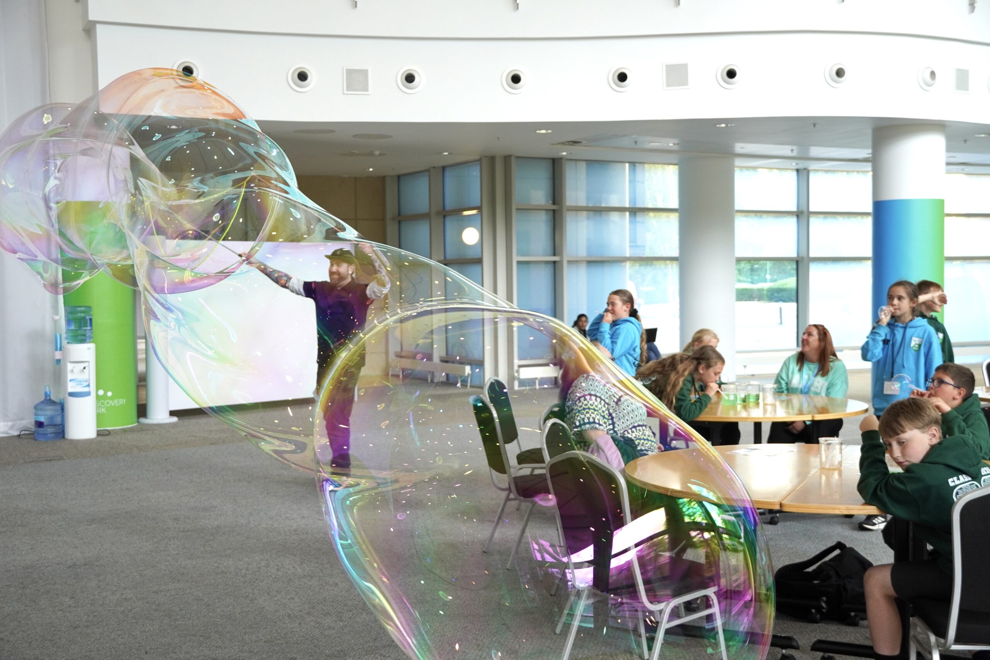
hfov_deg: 43.6
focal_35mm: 45
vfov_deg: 29.9
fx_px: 1237
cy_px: 330
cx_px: 495
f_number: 4.5
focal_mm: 30
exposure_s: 1/160
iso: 500
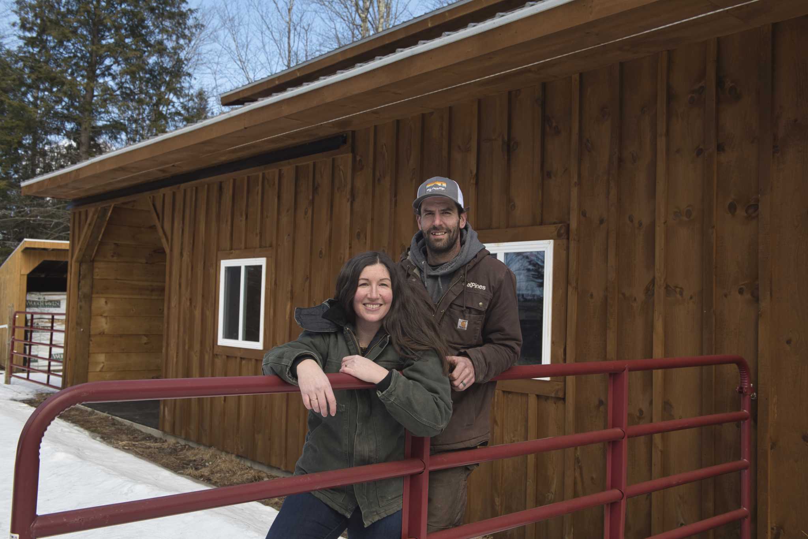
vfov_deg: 38.9
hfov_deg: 55.8
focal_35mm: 34
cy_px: 270
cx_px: 404
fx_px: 763
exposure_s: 1/500
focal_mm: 34
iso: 320
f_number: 5.6
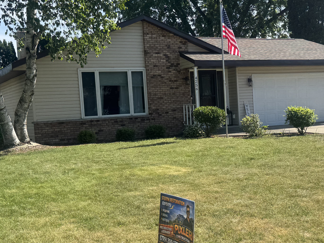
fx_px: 468
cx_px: 190
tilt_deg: -3.4
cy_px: 131
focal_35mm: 50
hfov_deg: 38.1
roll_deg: +3.4
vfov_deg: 29.1
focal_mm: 6.76
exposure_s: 1/3096
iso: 80
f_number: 1.78
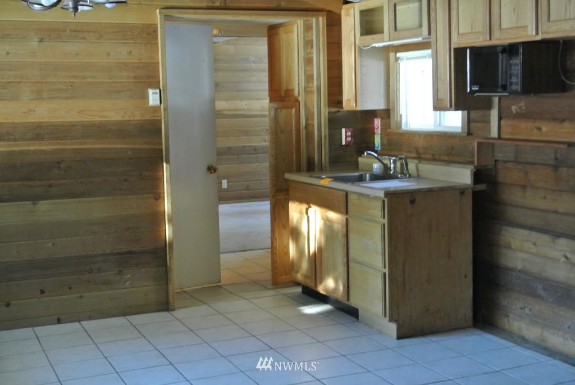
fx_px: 831
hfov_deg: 38.2
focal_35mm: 52
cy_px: 192
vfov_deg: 26.1
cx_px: 288
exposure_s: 1/25
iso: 800
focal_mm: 19.6
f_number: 4.8
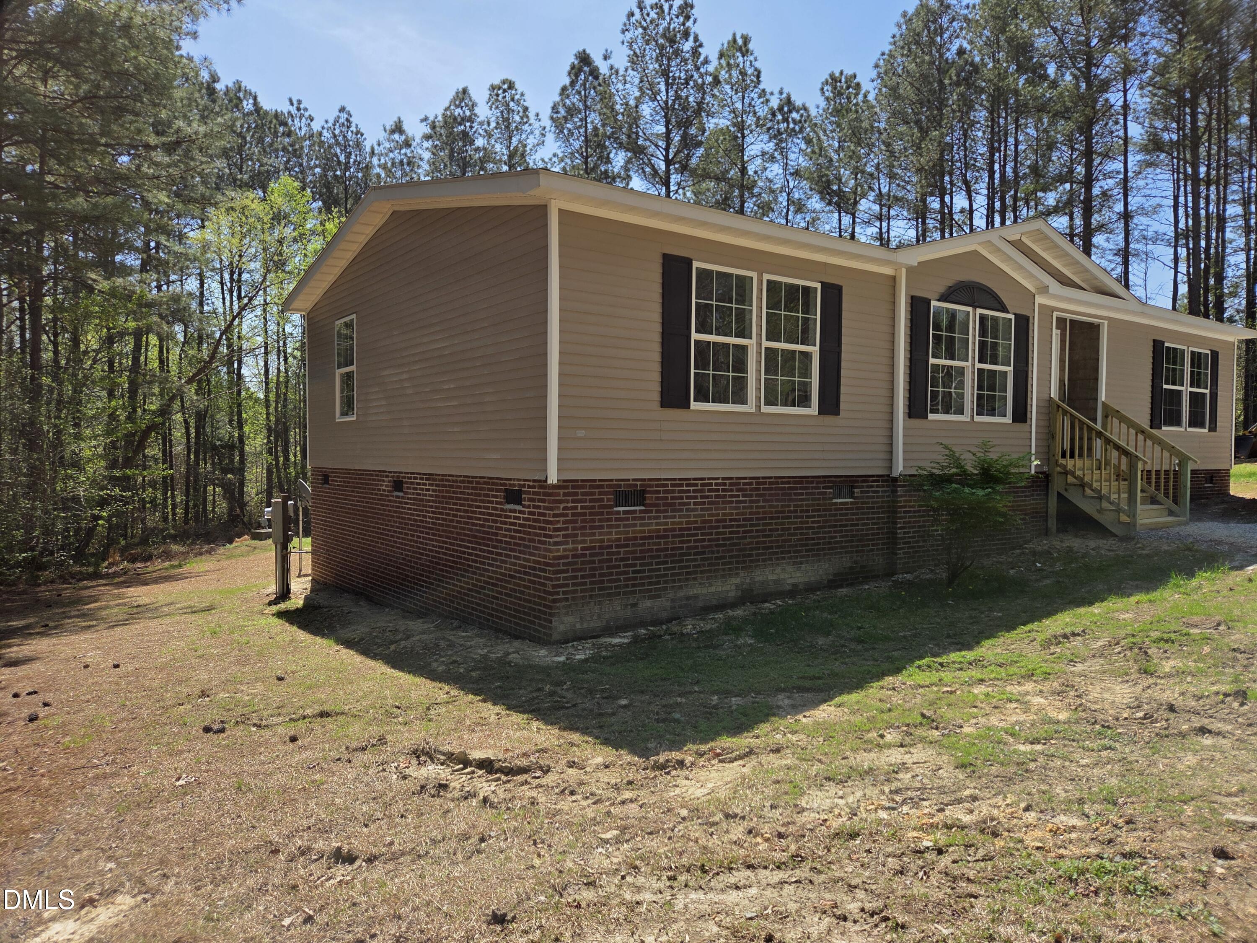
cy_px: 472
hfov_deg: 73.9
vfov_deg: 58.9
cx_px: 628
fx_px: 835
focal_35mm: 23
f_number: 1.8
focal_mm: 5.4
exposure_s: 1/4663
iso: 80
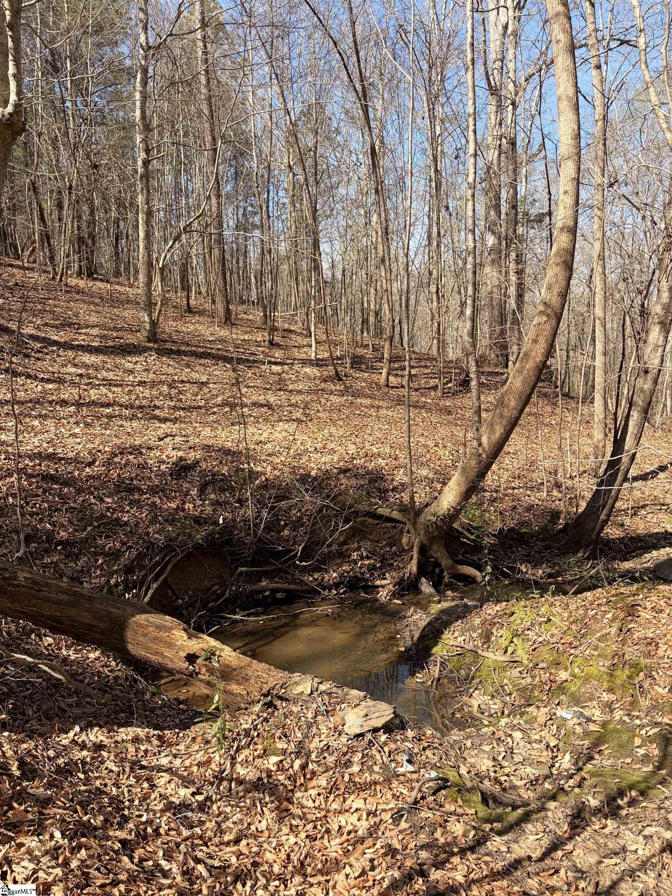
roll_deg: +1.3
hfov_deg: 53.1
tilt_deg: -5.3
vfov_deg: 67.3
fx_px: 673
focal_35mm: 26
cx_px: 336
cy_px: 448
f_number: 1.6
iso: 50
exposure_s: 1/1239
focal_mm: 5.96
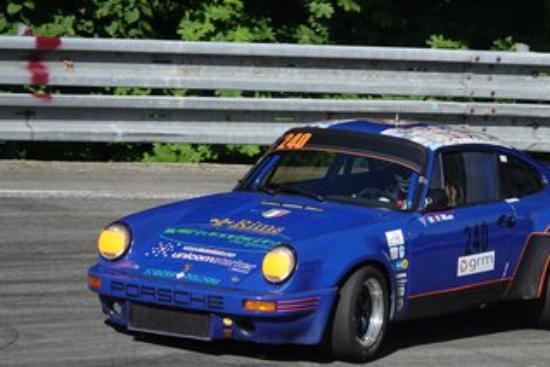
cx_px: 358
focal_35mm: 467
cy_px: 211
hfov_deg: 4.4
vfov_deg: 2.9
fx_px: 7134
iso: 100
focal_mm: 120.91
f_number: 4
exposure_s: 1/800
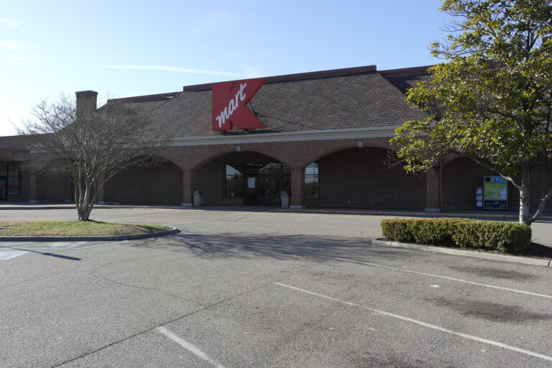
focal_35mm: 30
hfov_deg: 61.9
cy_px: 184
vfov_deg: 43.6
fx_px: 460
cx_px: 276
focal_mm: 20
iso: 100
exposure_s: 1/250
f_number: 5.6
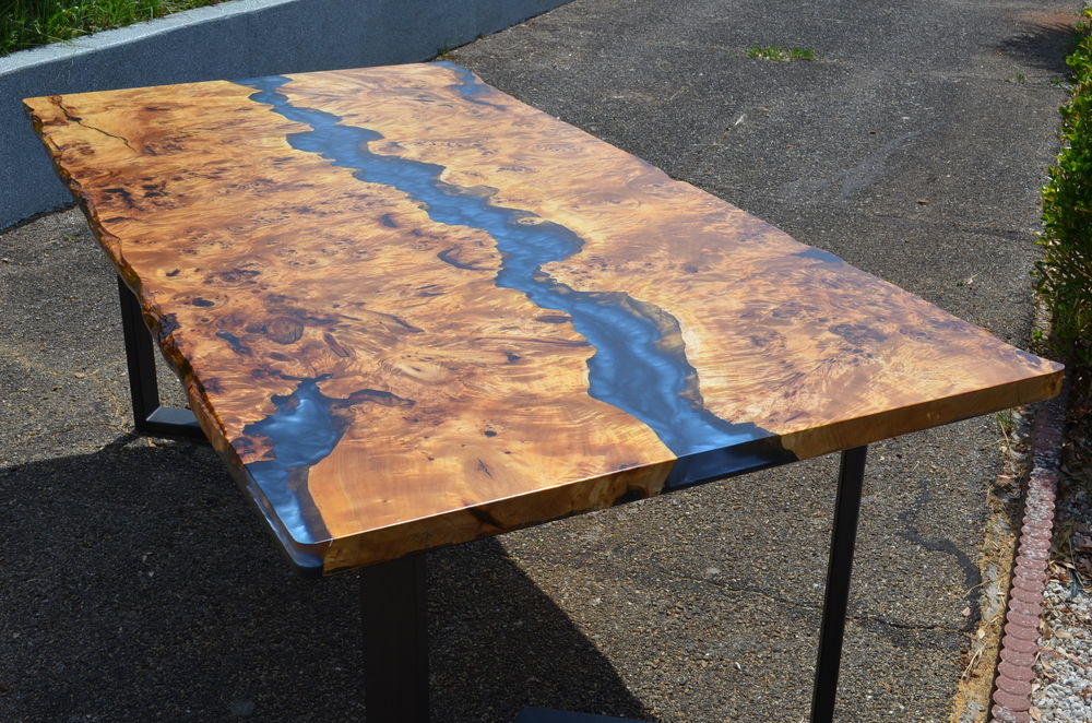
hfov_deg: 45.0
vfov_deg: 30.7
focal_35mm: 44
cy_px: 362
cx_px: 546
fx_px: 1317
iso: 400
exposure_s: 1/640
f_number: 13
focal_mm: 29
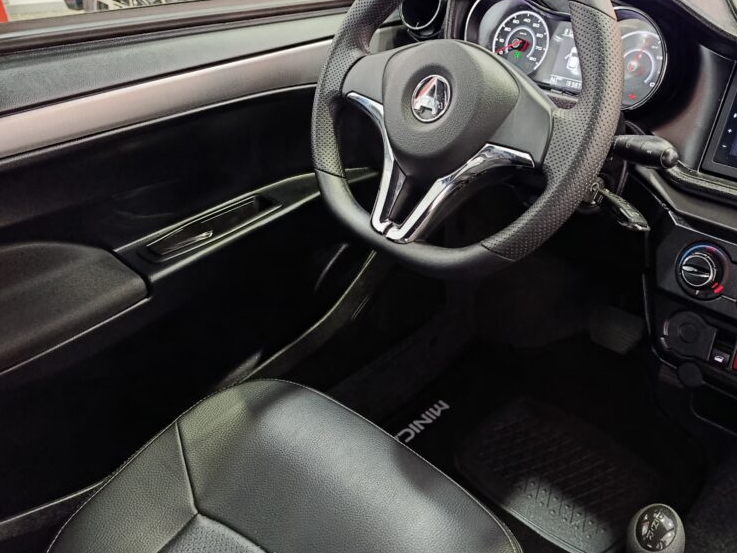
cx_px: 462
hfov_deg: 56.1
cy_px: 184
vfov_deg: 43.6
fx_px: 681
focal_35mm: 32
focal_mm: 6.11
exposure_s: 1/50
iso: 1248
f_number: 1.65
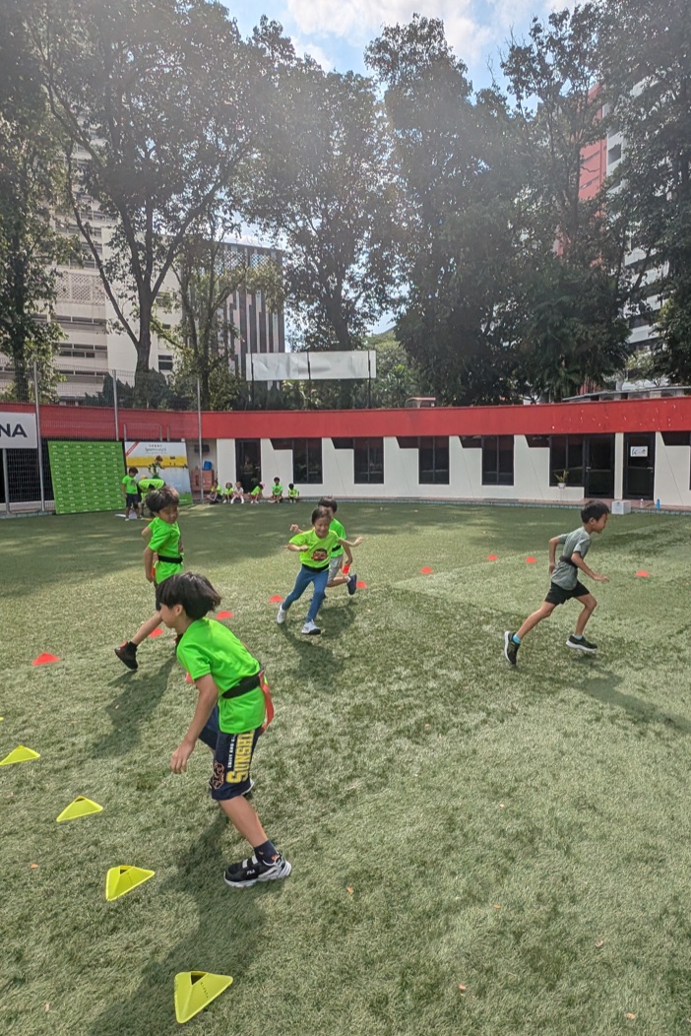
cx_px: 402
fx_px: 547
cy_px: 495
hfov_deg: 64.2
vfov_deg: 86.8
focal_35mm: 19
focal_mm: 2.23
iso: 40
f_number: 1.95
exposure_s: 1/5435
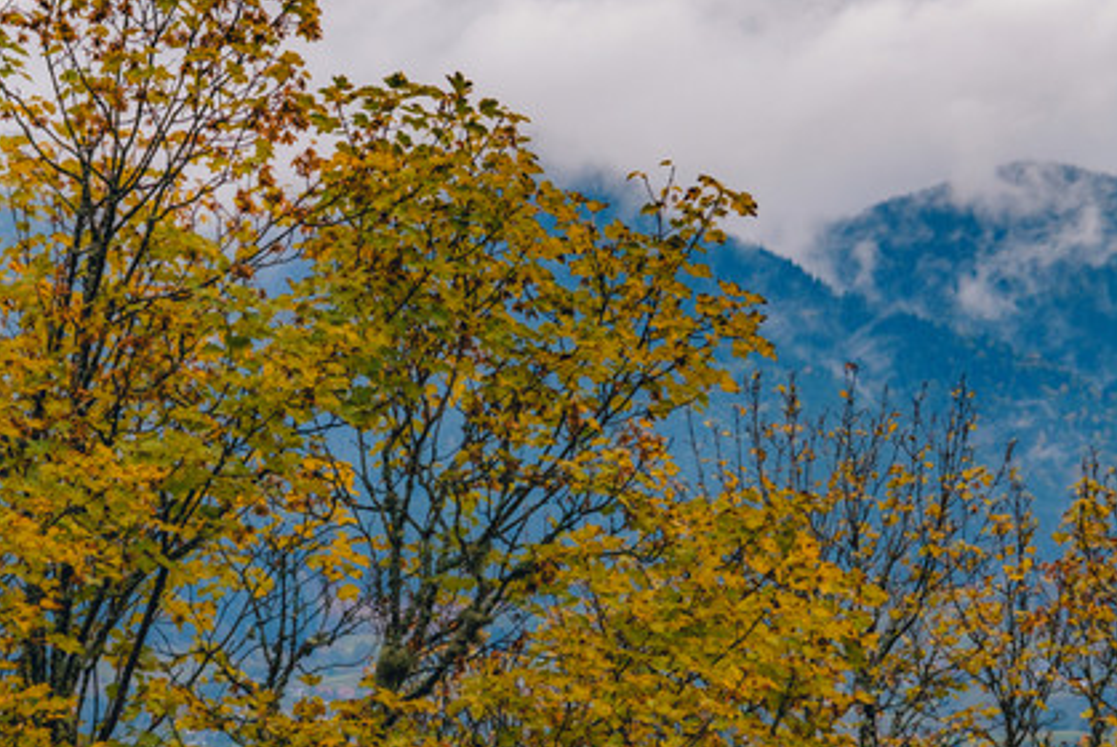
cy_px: 308
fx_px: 9004
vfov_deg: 4.7
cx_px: 419
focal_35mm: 290
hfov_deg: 7.1
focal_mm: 126.8
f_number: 9
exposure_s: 1/800
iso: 640
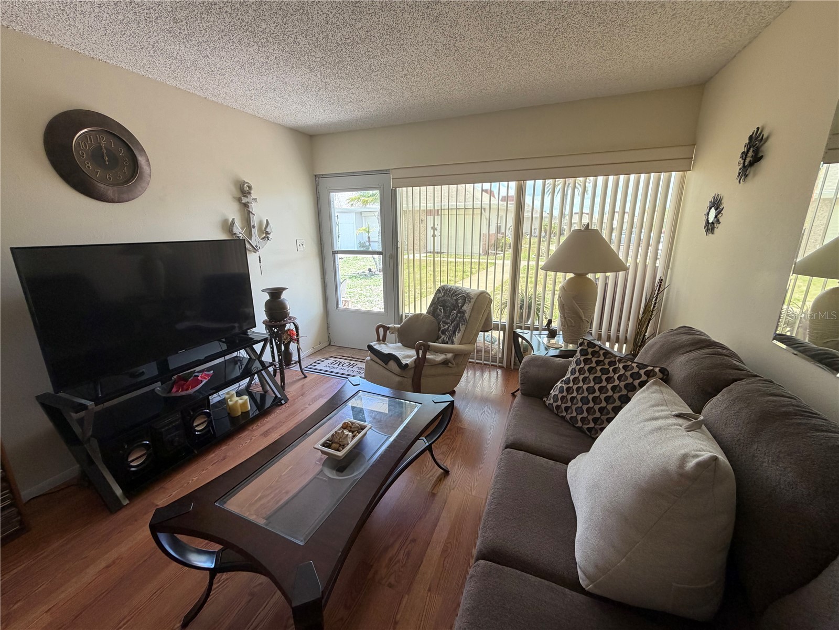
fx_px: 339
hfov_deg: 102.1
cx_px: 420
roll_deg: +0.5
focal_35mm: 14
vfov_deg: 85.7
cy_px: 315
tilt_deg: -13.5
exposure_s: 1/121
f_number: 2.2
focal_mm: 2.22
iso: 160
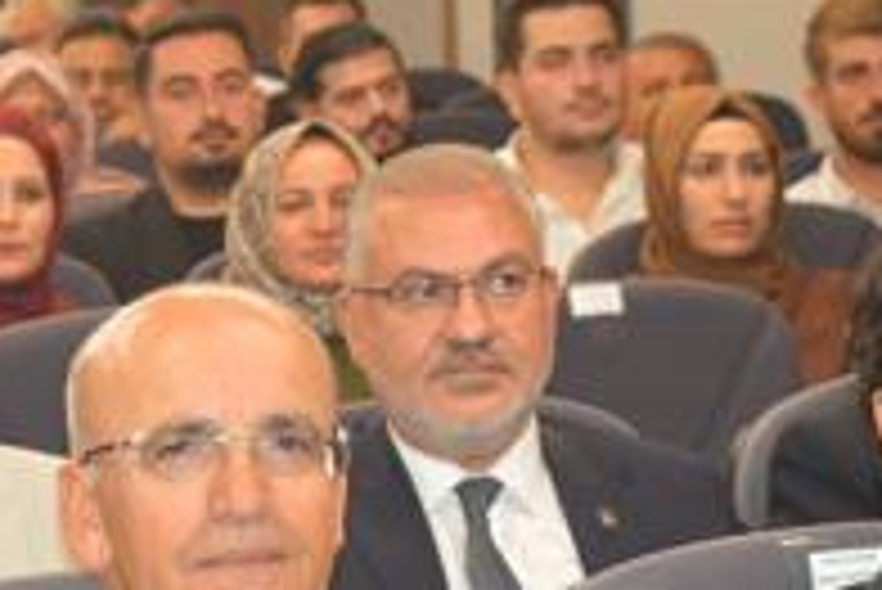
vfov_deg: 7.1
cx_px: 58
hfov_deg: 10.6
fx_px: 4732
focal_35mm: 193
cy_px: 622
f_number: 5.3
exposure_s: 1/60
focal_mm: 48
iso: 1000
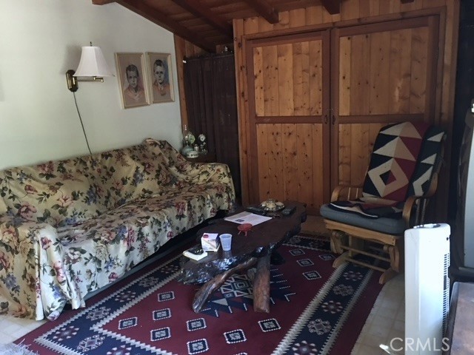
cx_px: 237
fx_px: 397
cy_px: 178
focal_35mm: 29
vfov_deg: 48.2
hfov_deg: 61.7
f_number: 2.2
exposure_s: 1/4
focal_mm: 4.15
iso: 64
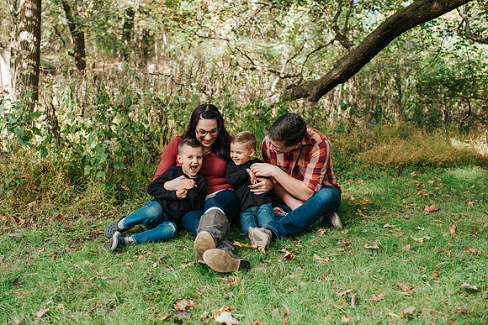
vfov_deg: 35.8
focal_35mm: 37
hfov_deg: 51.6
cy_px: 162
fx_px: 504
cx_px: 229
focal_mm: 35
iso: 1000
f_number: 3.5
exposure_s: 1/800
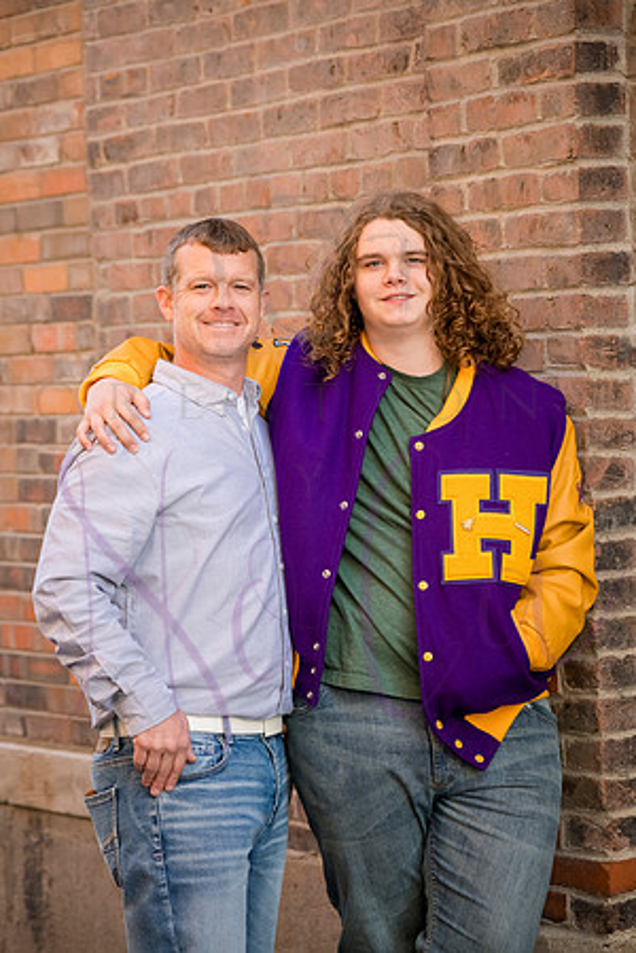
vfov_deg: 18.3
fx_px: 2968
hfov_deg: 12.2
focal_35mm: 112
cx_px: 318
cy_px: 476
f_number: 5
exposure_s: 1/400
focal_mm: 112
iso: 640
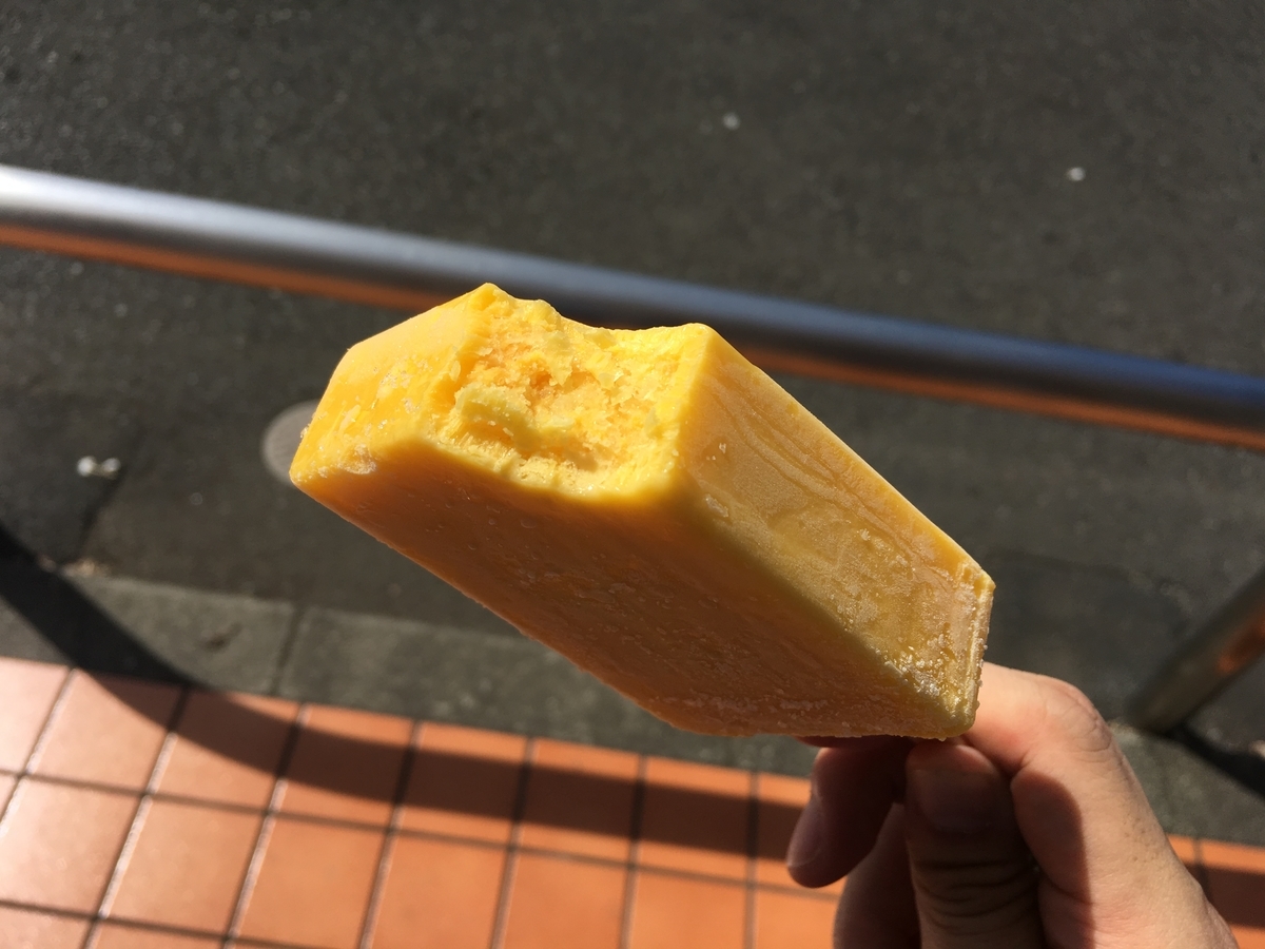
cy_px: 474
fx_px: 1060
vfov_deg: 48.2
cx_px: 632
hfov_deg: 61.7
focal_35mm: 29
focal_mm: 4.15
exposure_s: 1/1972
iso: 25
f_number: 2.2
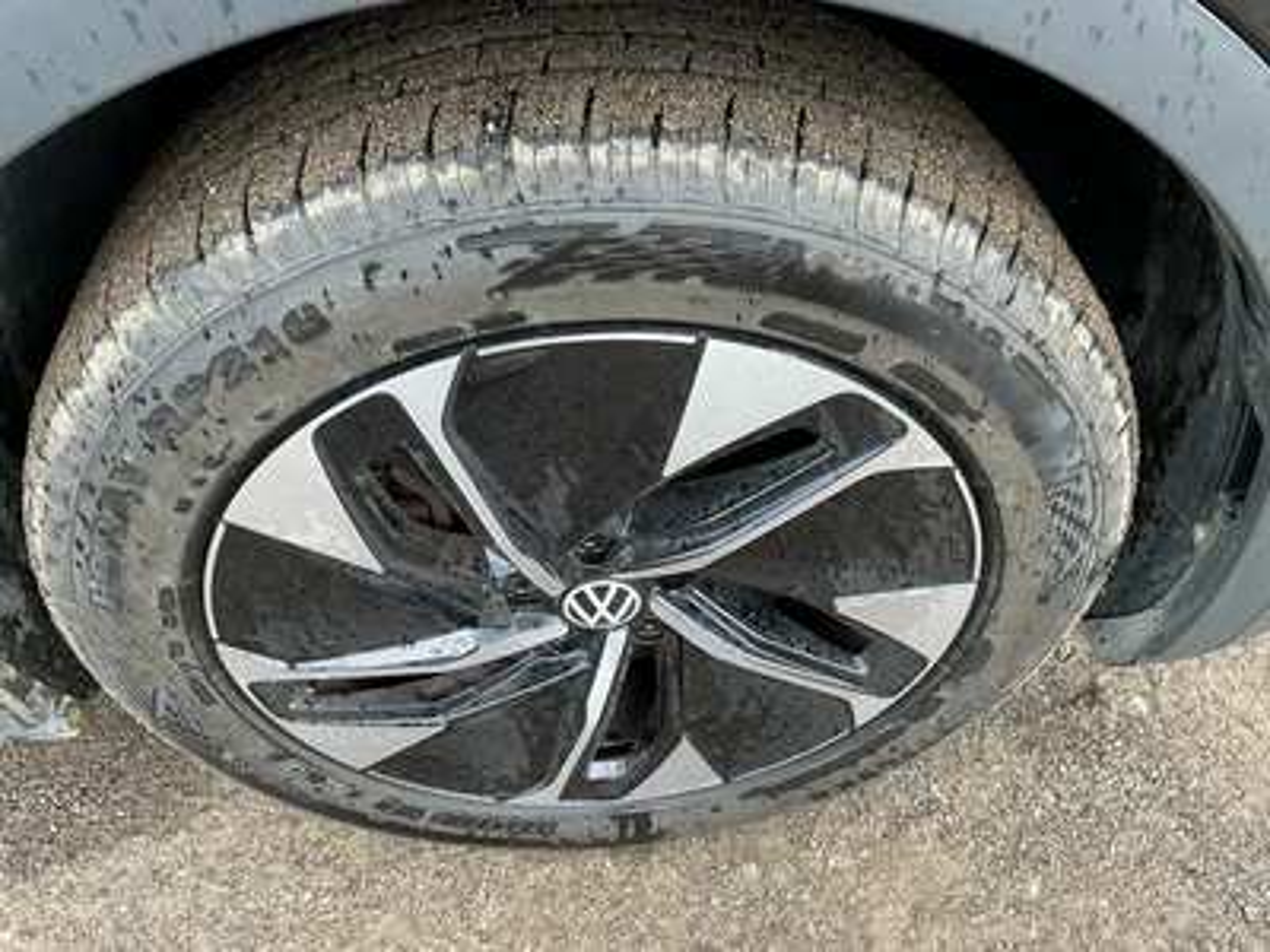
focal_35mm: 28
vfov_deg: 49.7
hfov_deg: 63.4
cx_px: 635
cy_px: 476
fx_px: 1027
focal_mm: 3
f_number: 1.8
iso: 20
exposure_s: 1/122
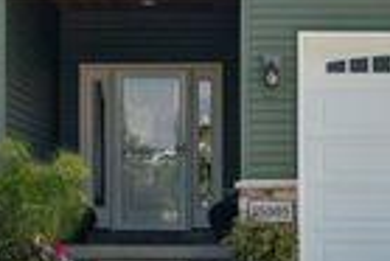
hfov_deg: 17.8
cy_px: 27
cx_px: 219
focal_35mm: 115
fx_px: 1247
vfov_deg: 11.9
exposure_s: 1/400
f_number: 13
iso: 400
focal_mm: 32
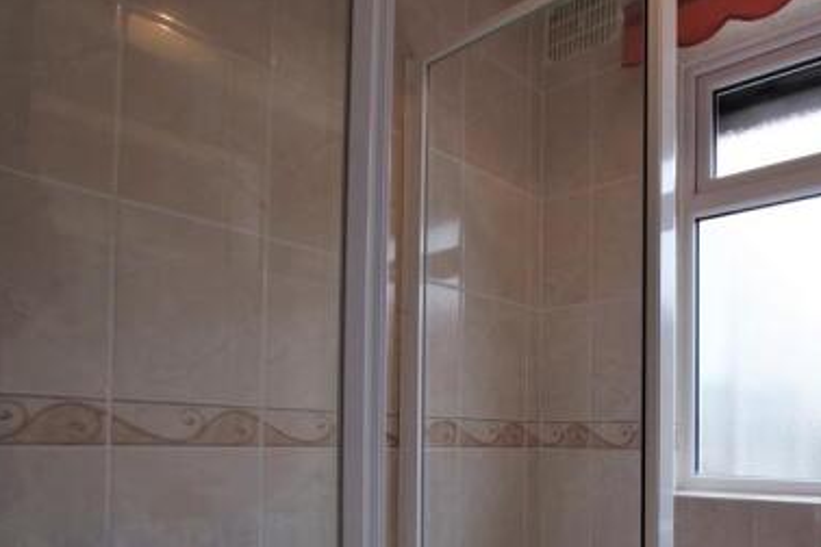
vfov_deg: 47.1
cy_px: 431
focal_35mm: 26
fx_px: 593
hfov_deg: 65.0
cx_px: 620
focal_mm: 10
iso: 200
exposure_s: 1/80
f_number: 5.6
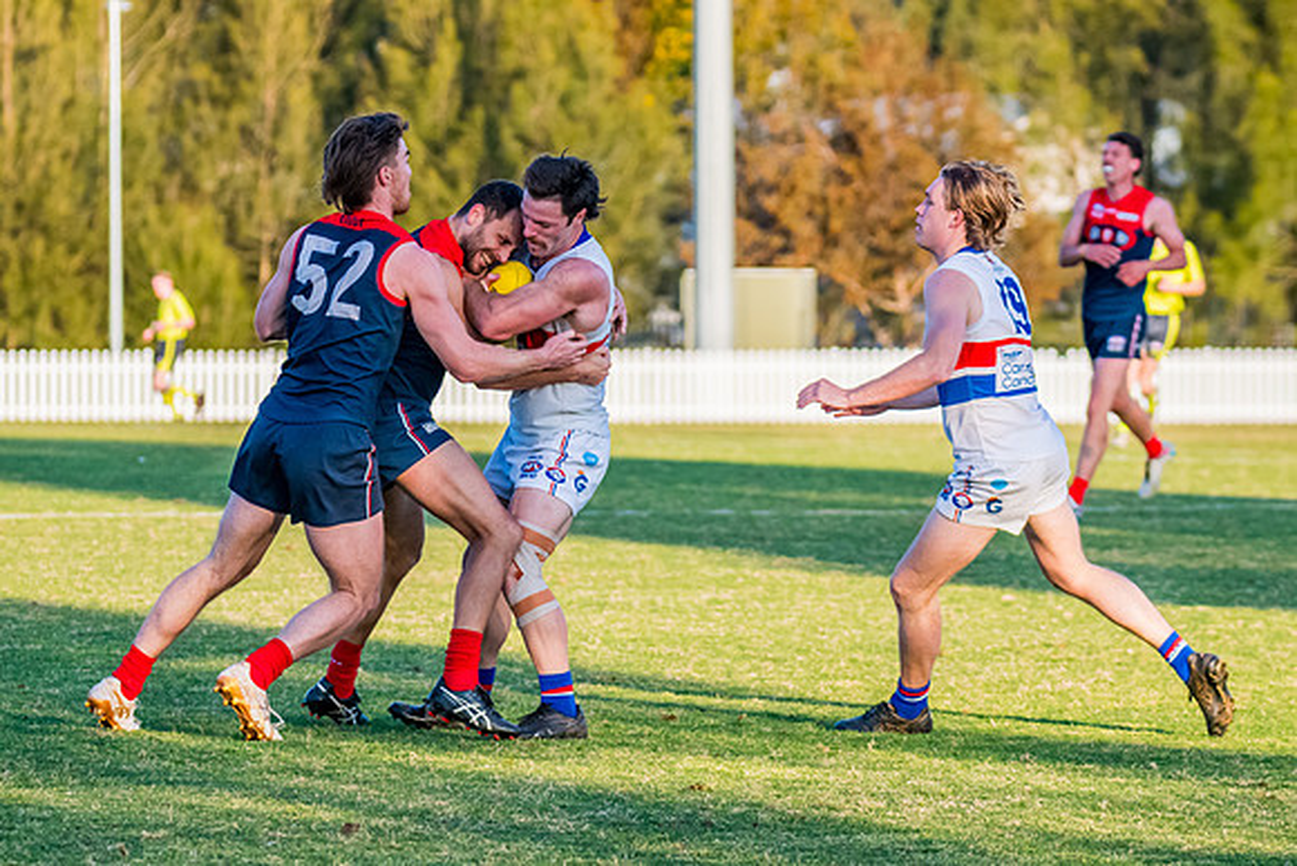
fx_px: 11079
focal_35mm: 307
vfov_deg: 4.5
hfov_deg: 6.7
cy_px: 408
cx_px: 507
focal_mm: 190
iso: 800
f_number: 5.6
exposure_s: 1/1600
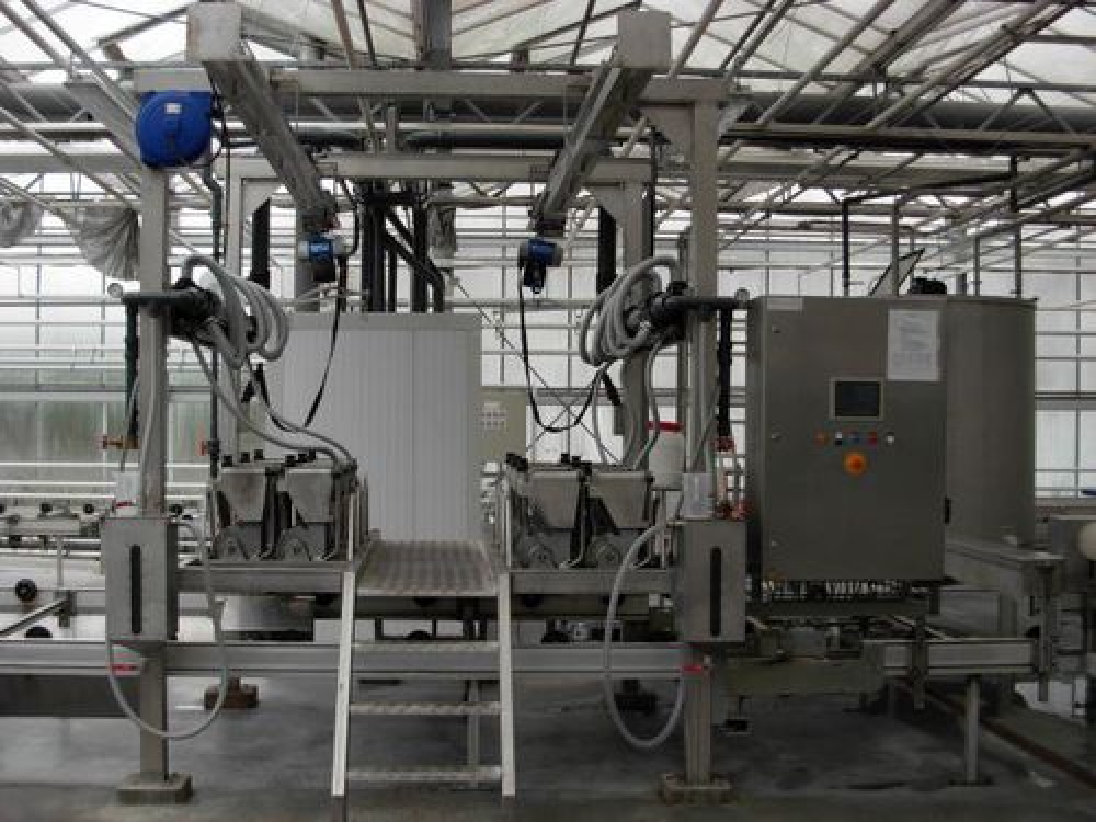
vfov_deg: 32.2
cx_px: 548
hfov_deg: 42.1
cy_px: 411
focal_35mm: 45
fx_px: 1425
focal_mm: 7.5
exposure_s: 1/176
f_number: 3.1
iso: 79
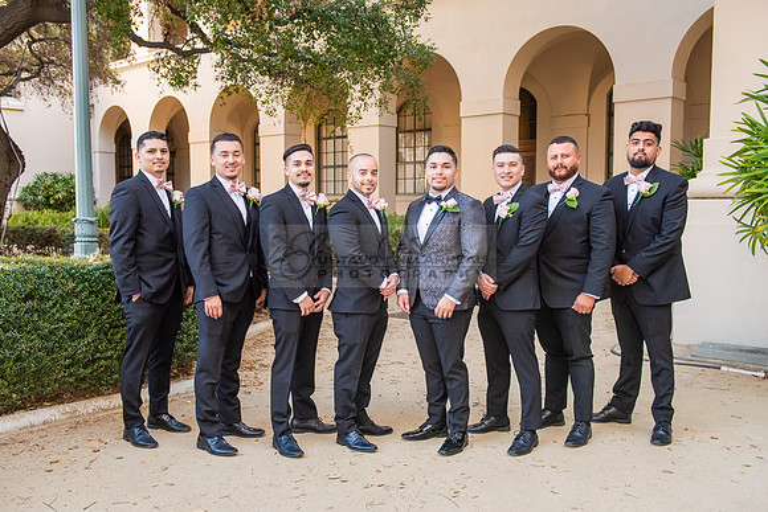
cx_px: 384
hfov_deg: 55.2
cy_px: 256
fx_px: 734
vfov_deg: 38.5
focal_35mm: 34
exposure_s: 1/200
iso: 640
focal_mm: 32
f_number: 4.5
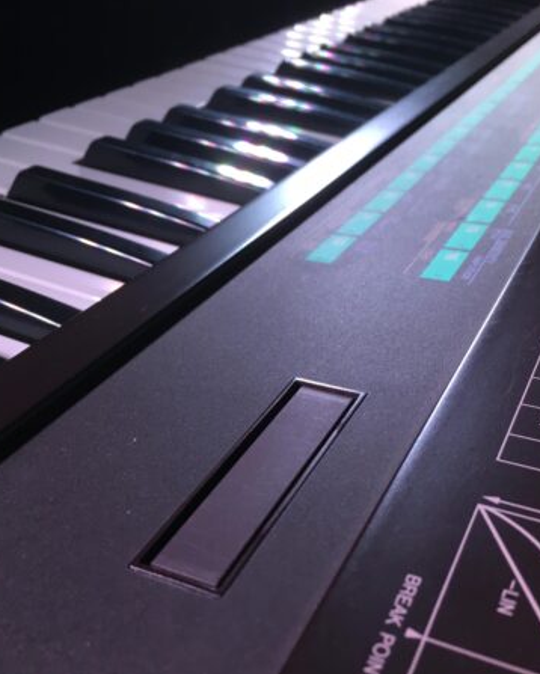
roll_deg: -4.2
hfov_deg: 38.9
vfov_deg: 47.9
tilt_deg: -33.1
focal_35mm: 38
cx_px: 335
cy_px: 336
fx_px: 759
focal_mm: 4.15
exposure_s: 1/33
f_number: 2.2
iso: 25
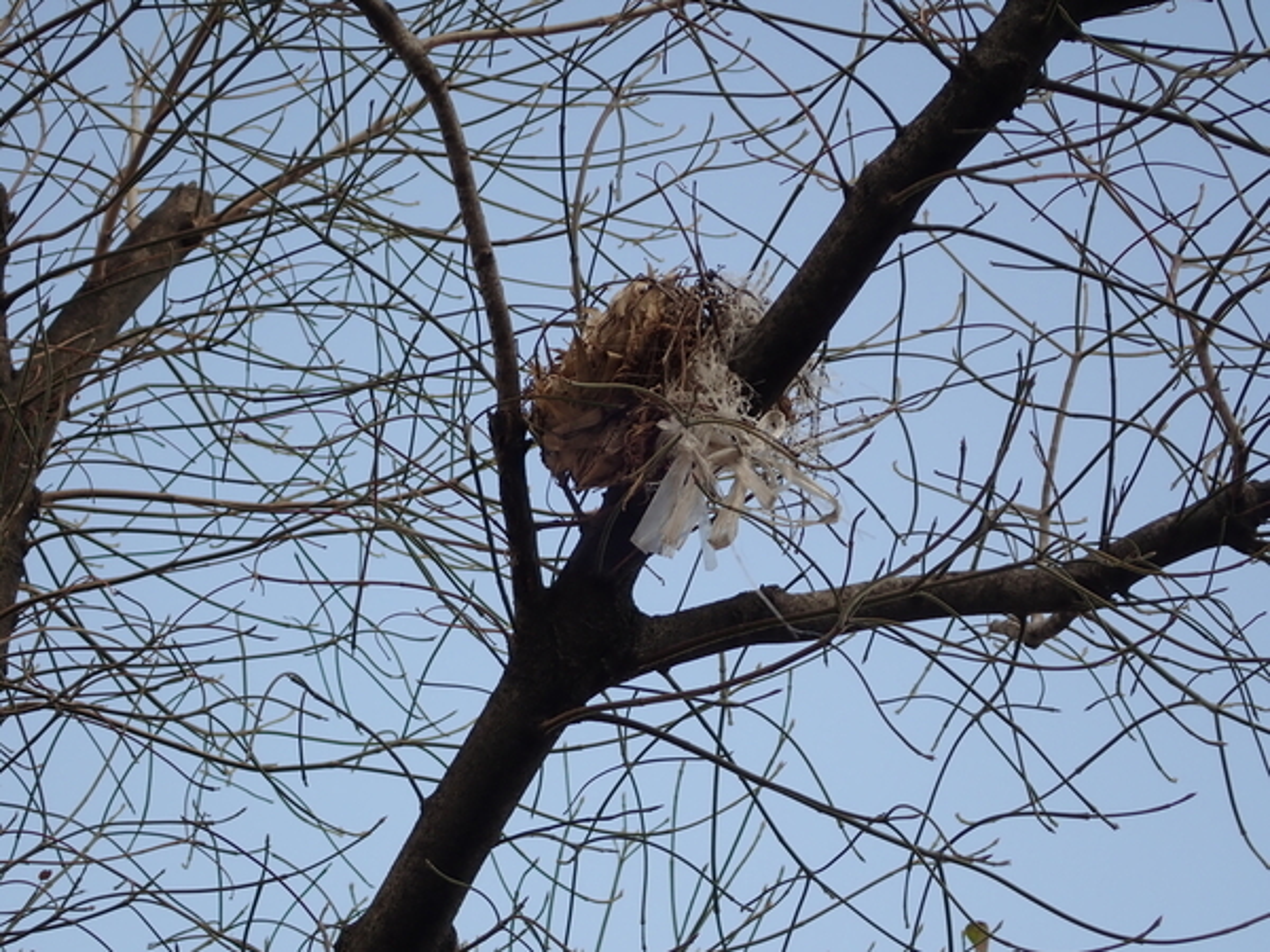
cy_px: 476
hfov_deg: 19.6
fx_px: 3669
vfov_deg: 14.8
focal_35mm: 100
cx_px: 635
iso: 100
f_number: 4.9
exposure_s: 1/200
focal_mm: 18
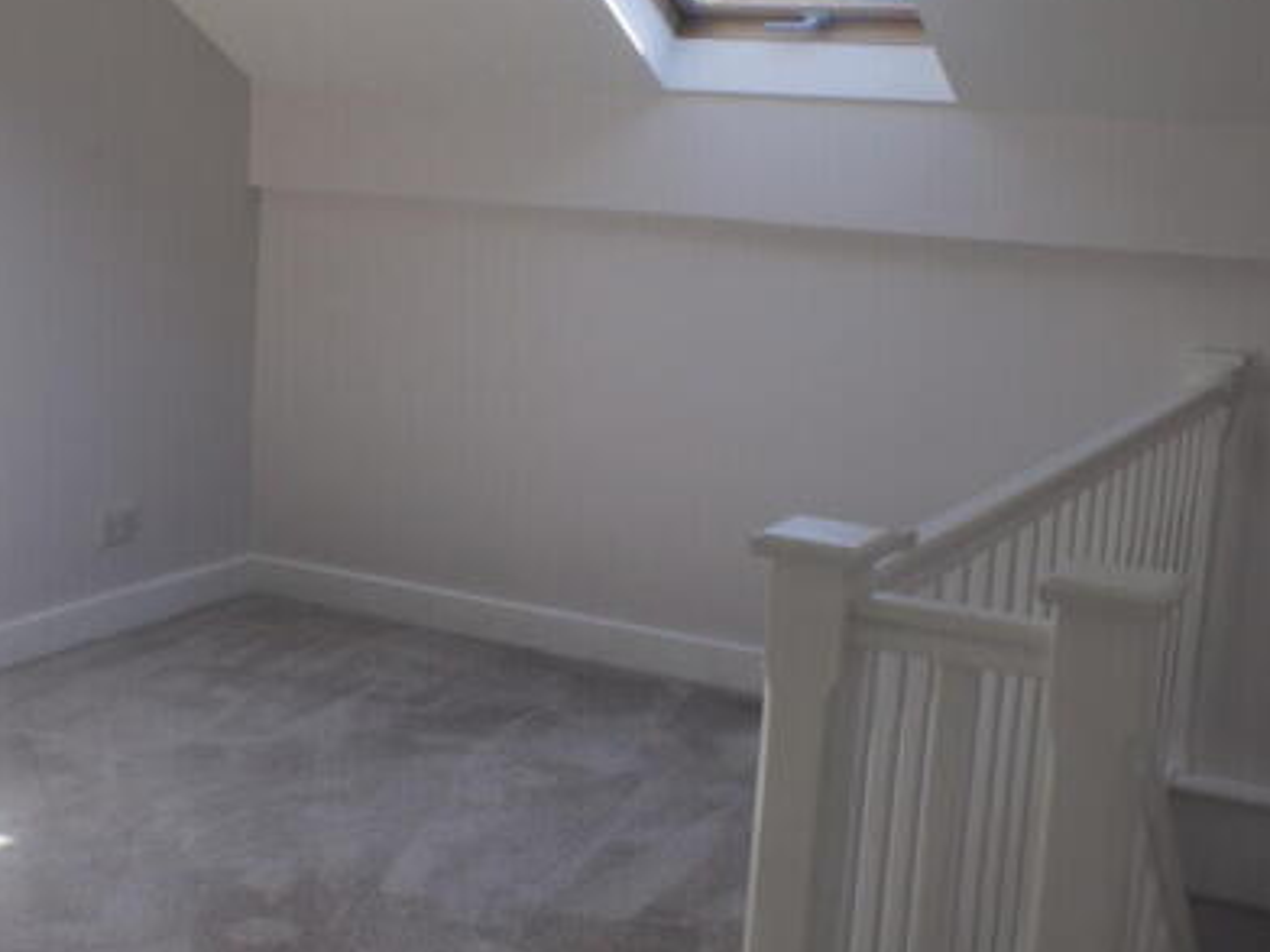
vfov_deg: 27.5
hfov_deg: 35.6
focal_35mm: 53
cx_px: 376
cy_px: 502
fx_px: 1944
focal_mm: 22
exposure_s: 1/60
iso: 100
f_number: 5.6
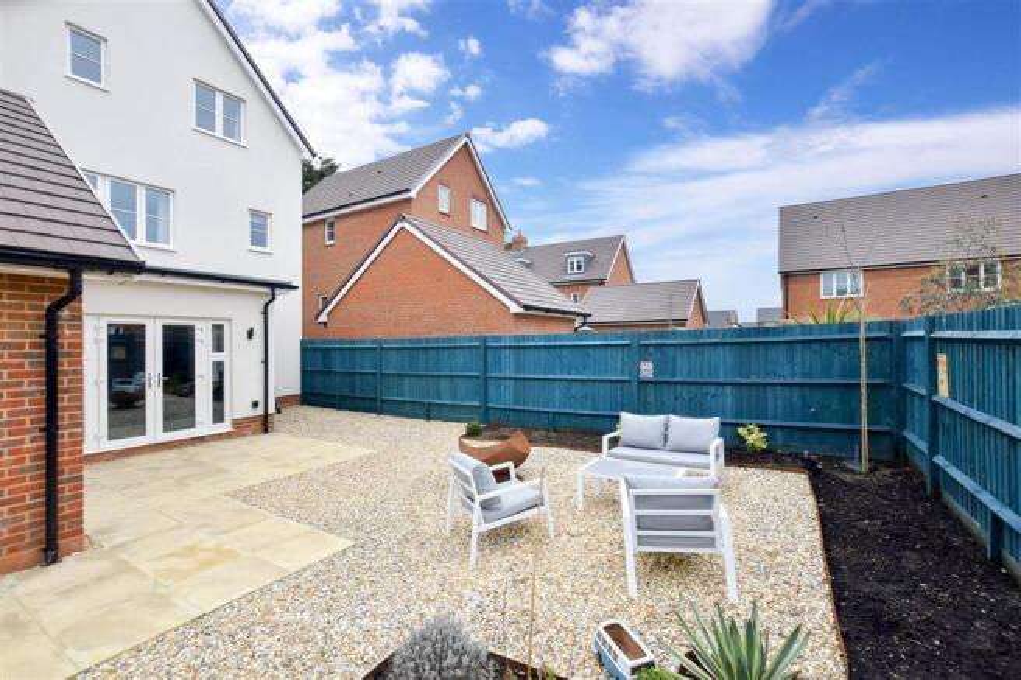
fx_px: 425
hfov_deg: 100.4
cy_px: 340
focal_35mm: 15
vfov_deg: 77.3
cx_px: 510
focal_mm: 10
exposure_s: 1/500
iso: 500
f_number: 8
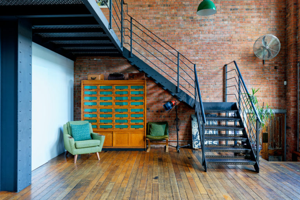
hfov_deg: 63.7
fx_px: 242
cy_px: 100
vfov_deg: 45.0
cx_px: 150
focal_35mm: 29
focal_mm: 29
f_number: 8
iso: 250
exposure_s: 1/1.25
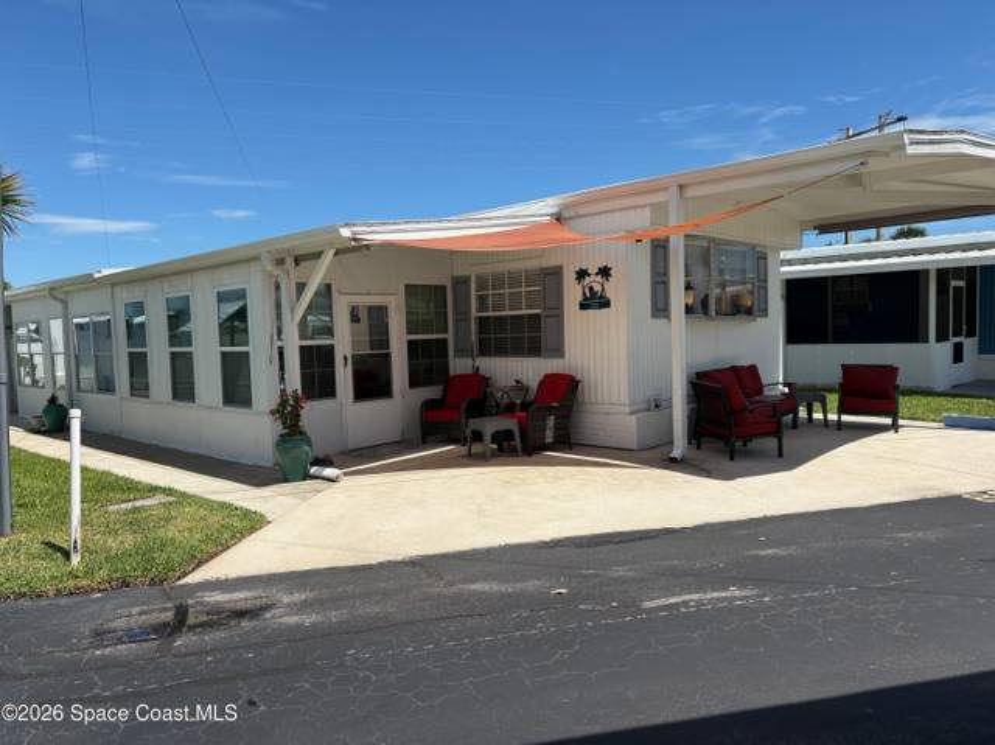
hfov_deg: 67.3
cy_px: 372
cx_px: 498
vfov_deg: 53.0
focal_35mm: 26
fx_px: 747
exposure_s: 1/4329
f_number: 1.6
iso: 50
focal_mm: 5.96
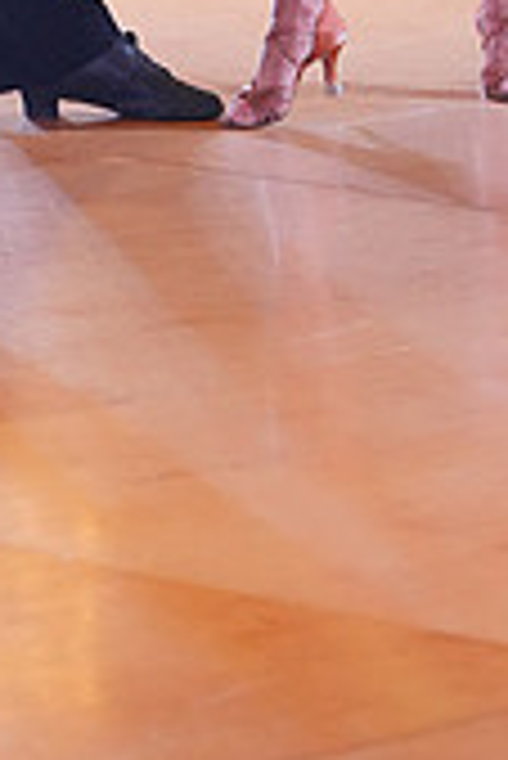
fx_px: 6611
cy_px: -517
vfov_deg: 6.5
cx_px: 236
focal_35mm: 313
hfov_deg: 4.4
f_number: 3.5
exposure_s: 1/500
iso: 6400
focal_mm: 91
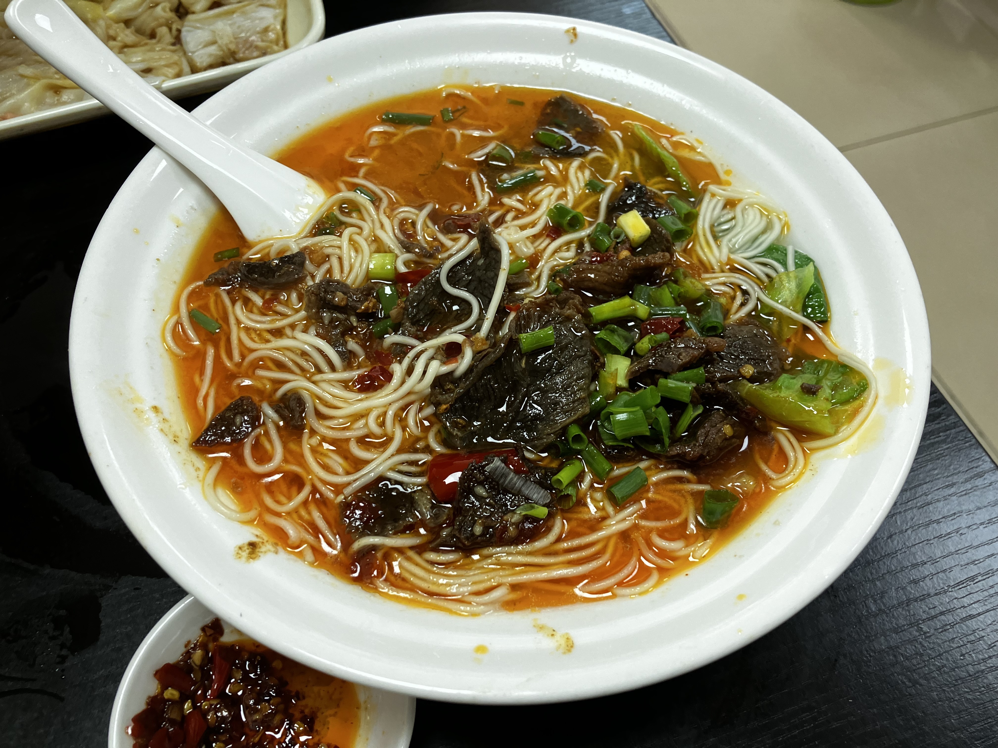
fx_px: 807
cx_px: 499
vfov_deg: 49.7
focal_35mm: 28
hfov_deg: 63.4
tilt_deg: -56.1
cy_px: 374
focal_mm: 3.99
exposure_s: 1/102
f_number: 1.8
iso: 80
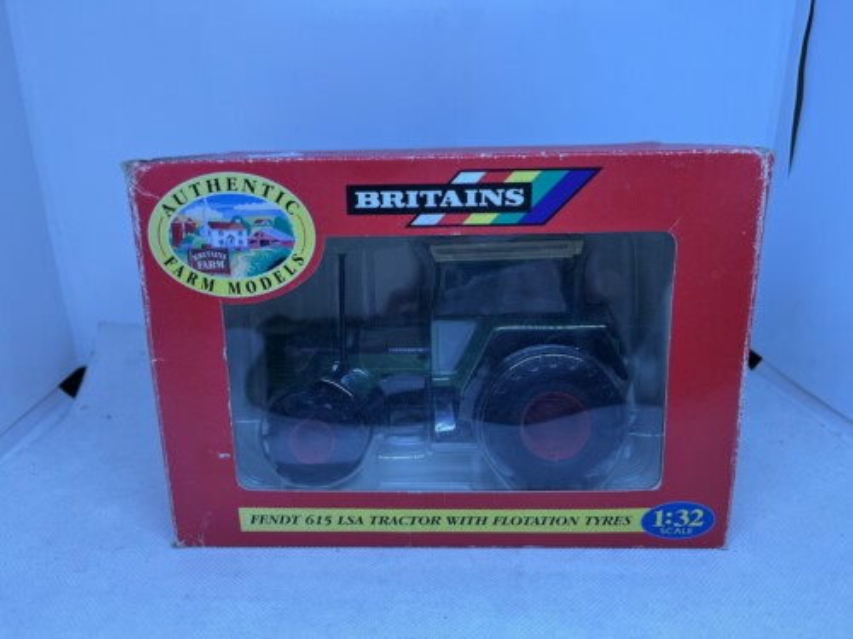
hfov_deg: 67.3
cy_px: 320
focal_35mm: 26
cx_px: 426
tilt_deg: -15.1
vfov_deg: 53.1
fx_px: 641
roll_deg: +1.6
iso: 64
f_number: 1.6
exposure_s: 1/121
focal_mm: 5.1
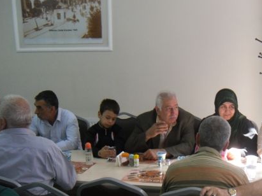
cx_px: 190
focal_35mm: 53
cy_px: 137
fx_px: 401
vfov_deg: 27.3
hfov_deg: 35.5
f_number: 2.8
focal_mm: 6
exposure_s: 1/45
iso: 400
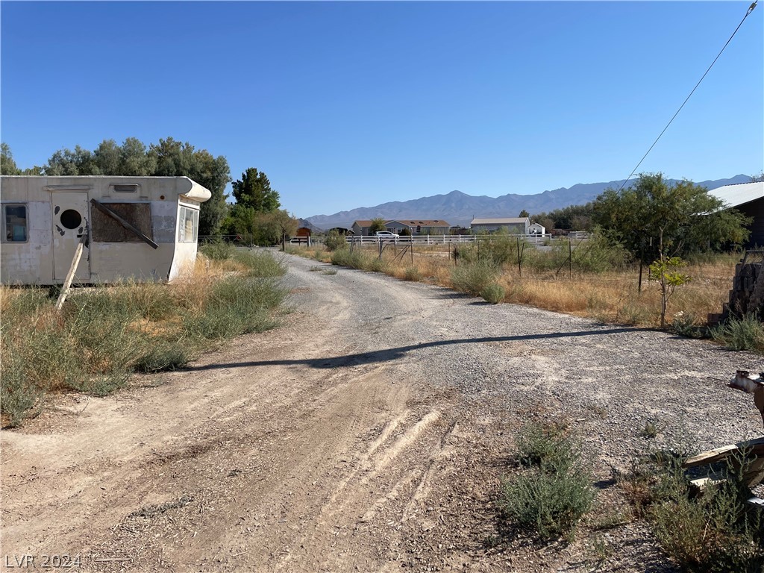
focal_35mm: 26
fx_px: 574
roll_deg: +1.3
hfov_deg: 67.3
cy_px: 286
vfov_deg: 53.1
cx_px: 382
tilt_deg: -5.3
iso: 50
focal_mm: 4.2
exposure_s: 1/6897
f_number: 1.6
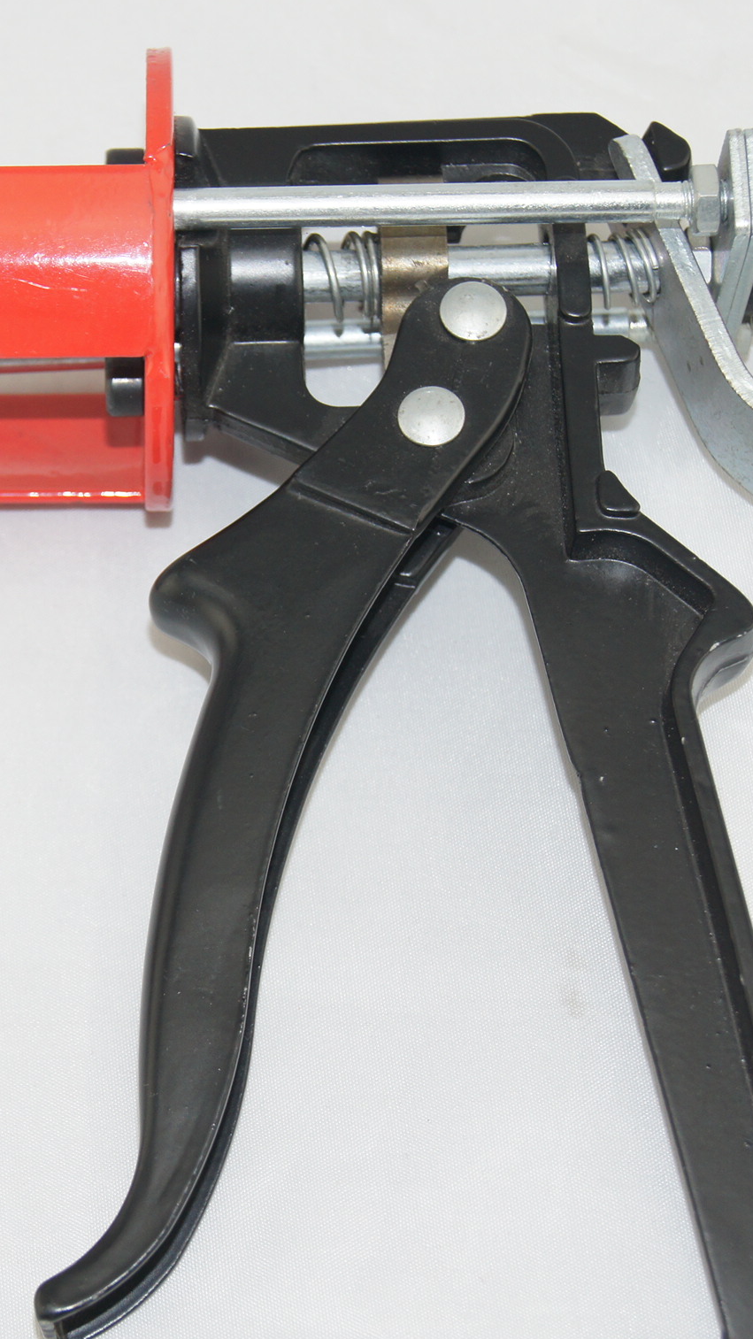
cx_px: 92
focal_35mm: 107
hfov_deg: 11.3
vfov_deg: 20.0
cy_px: 670
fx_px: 3791
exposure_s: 1/160
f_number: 7.1
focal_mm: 45
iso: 200
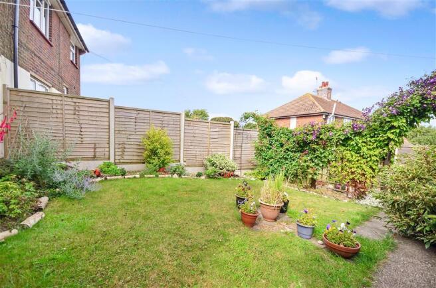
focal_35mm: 15
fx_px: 181
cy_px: 144
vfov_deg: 77.0
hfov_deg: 100.5
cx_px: 218
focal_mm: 10
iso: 200
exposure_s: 1/320
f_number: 4.5
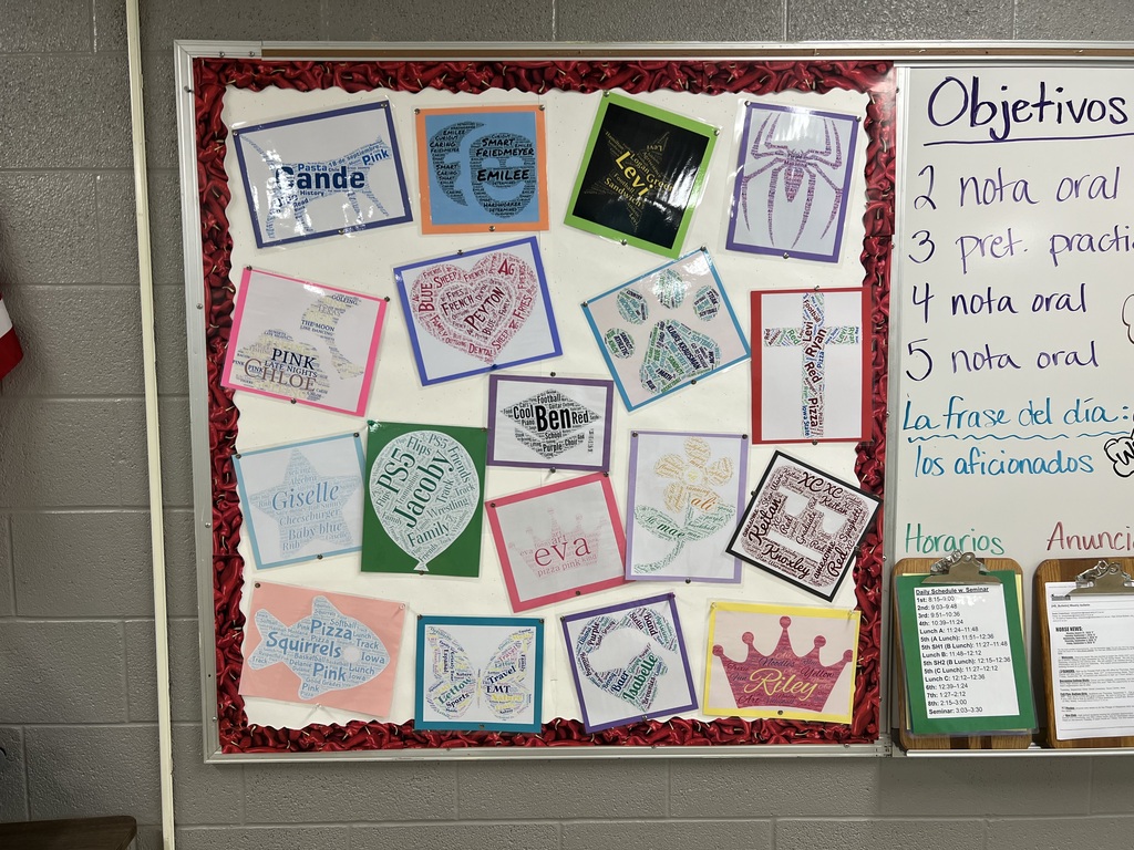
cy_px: 425
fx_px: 852
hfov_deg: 67.3
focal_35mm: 26
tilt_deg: -4.7
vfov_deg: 53.1
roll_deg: +0.9
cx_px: 567
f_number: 1.5
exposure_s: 1/115
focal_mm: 5.7
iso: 80
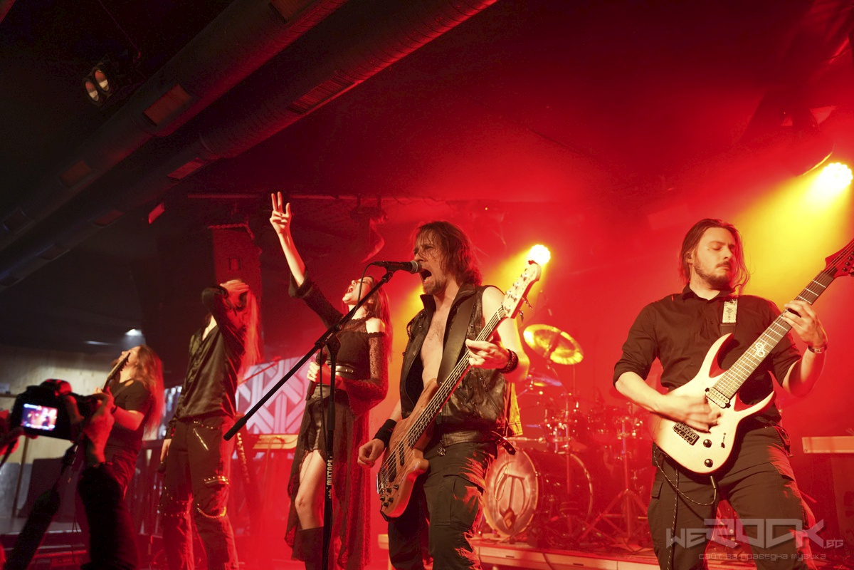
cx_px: 427
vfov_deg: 40.8
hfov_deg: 58.3
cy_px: 285
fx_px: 766
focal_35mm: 32
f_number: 2.8
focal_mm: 32.3
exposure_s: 1/40
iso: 5000
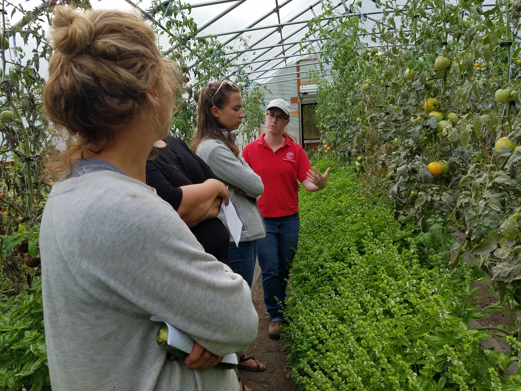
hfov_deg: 67.3
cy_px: 196
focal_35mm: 26
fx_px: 391
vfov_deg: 53.1
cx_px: 260
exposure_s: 1/255
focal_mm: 4.2
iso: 50
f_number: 1.7
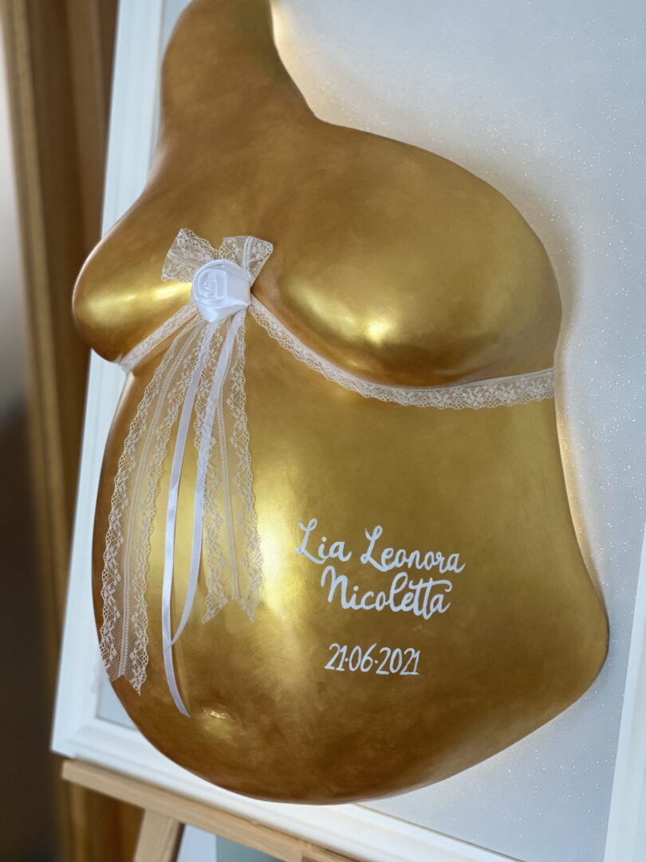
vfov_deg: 36.8
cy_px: 431
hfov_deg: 28.0
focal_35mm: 52
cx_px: 323
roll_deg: +0.5
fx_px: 1294
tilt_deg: -15.0
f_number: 2
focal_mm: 6
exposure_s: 1/81
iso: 200
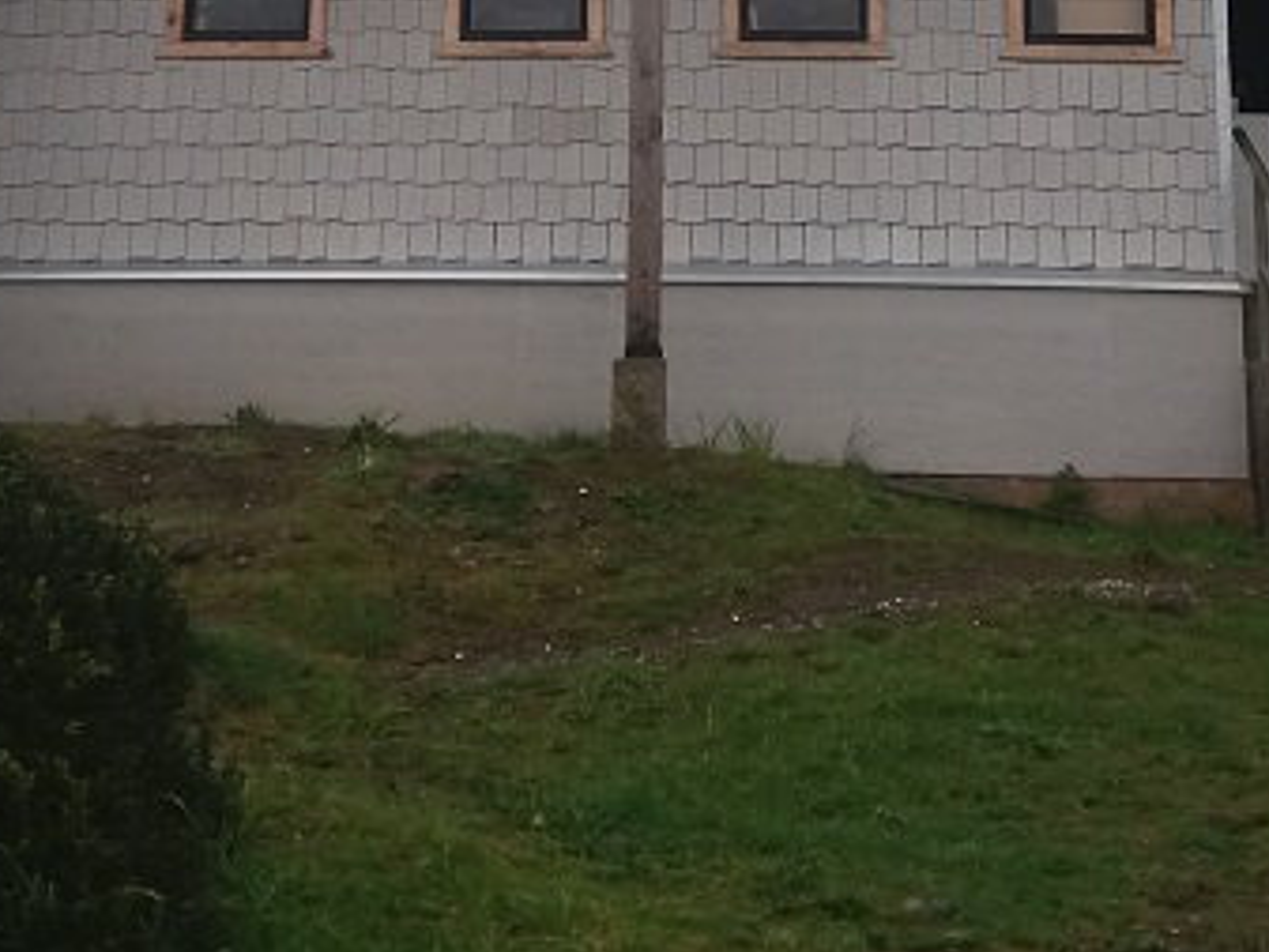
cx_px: 621
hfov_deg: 23.5
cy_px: -248
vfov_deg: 16.9
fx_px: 3044
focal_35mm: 83
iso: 64
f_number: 1.9
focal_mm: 3.7
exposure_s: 1/206
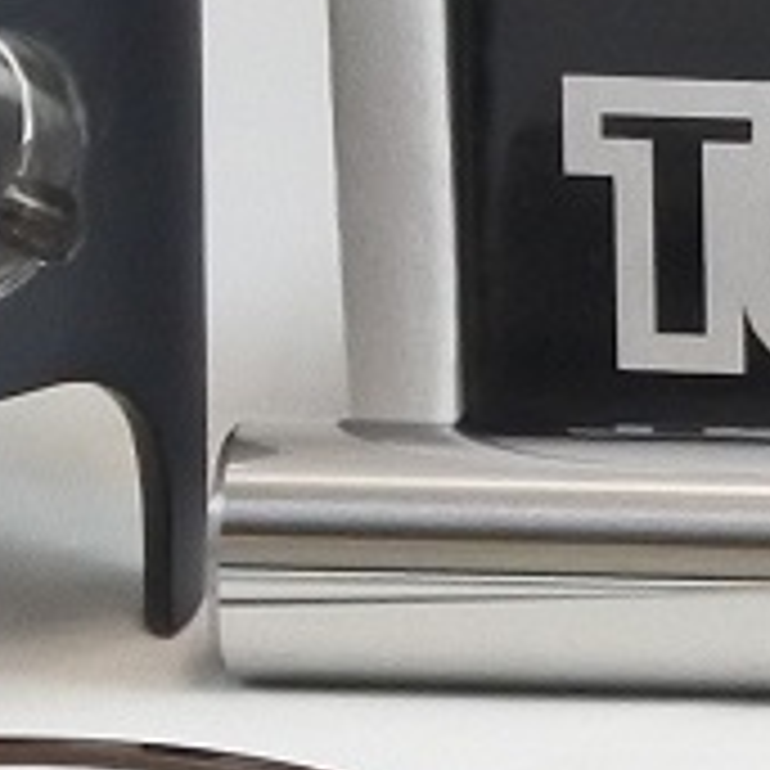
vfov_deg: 4.0
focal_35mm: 442
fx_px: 11123
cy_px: -239
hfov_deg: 3.9
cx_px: 1837
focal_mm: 18.9
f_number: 4.5
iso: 640
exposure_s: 1/125
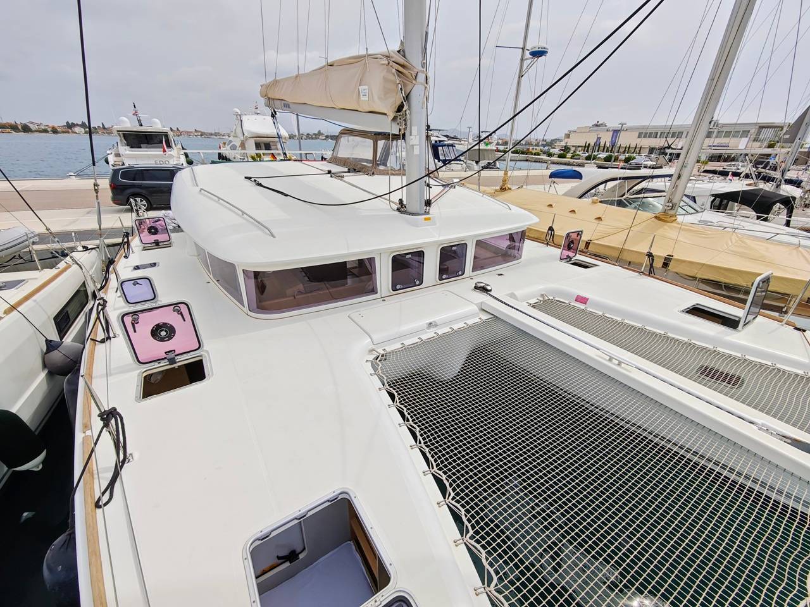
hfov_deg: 102.1
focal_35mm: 14
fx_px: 328
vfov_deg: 85.7
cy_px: 304
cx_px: 405
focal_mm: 2.16
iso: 50
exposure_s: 1/847
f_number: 2.2
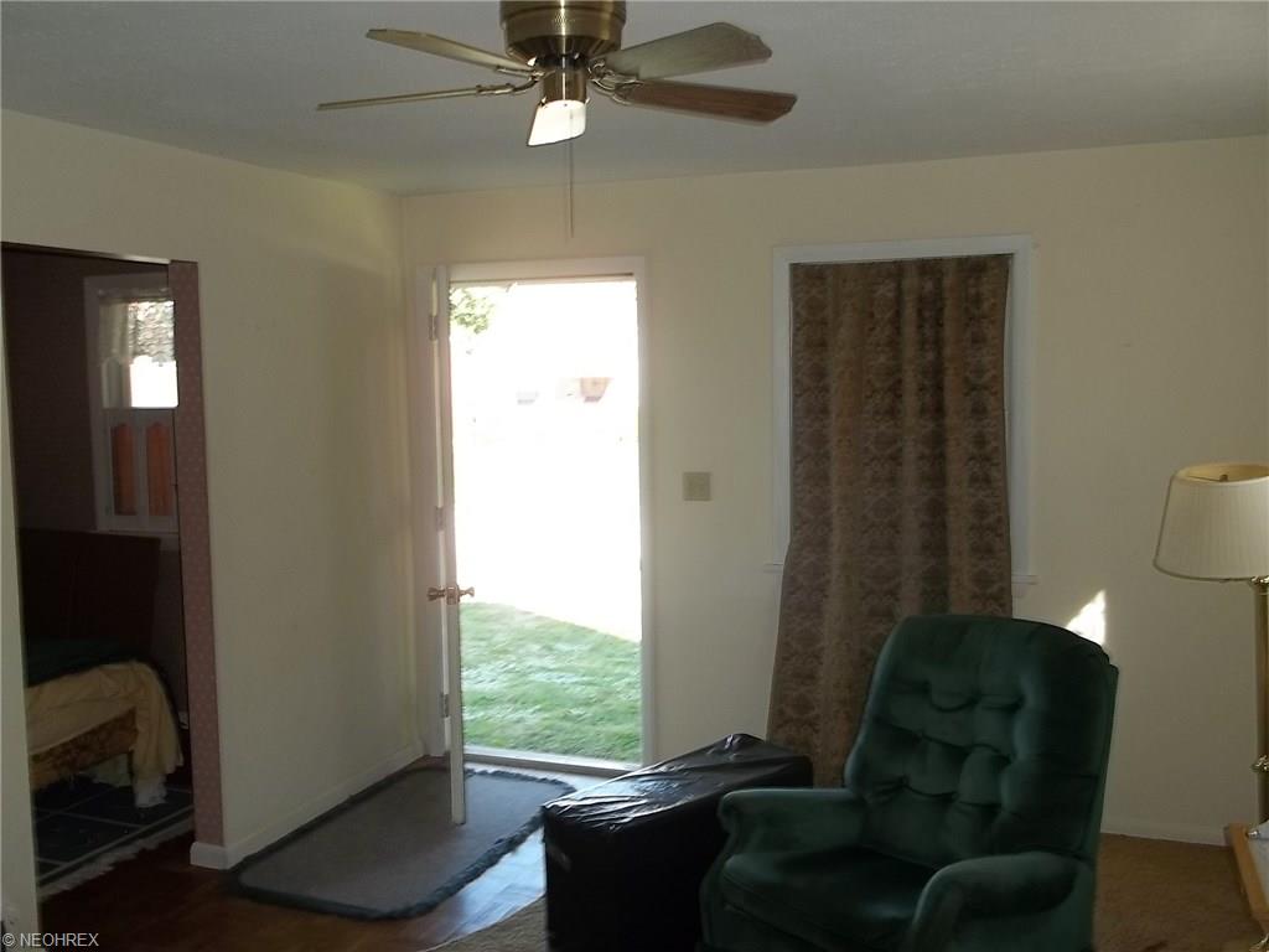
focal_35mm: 33
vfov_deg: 42.9
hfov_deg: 55.4
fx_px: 1210
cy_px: 476
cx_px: 634
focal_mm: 5.9
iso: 80
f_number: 3.3
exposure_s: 1/40
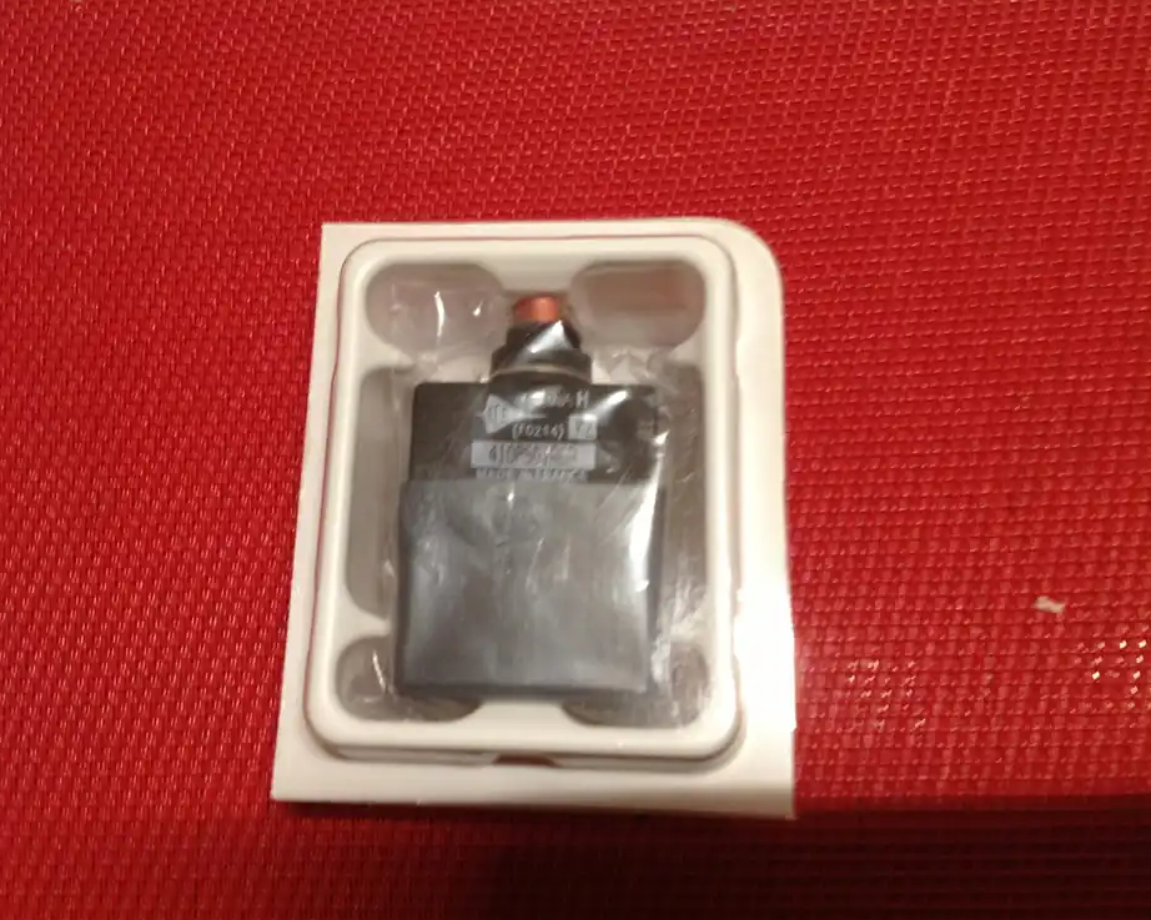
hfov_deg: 49.1
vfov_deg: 40.1
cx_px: 546
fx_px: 1260
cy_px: 459
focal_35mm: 37
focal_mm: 4.28
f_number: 2.4
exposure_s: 1/15
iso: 125
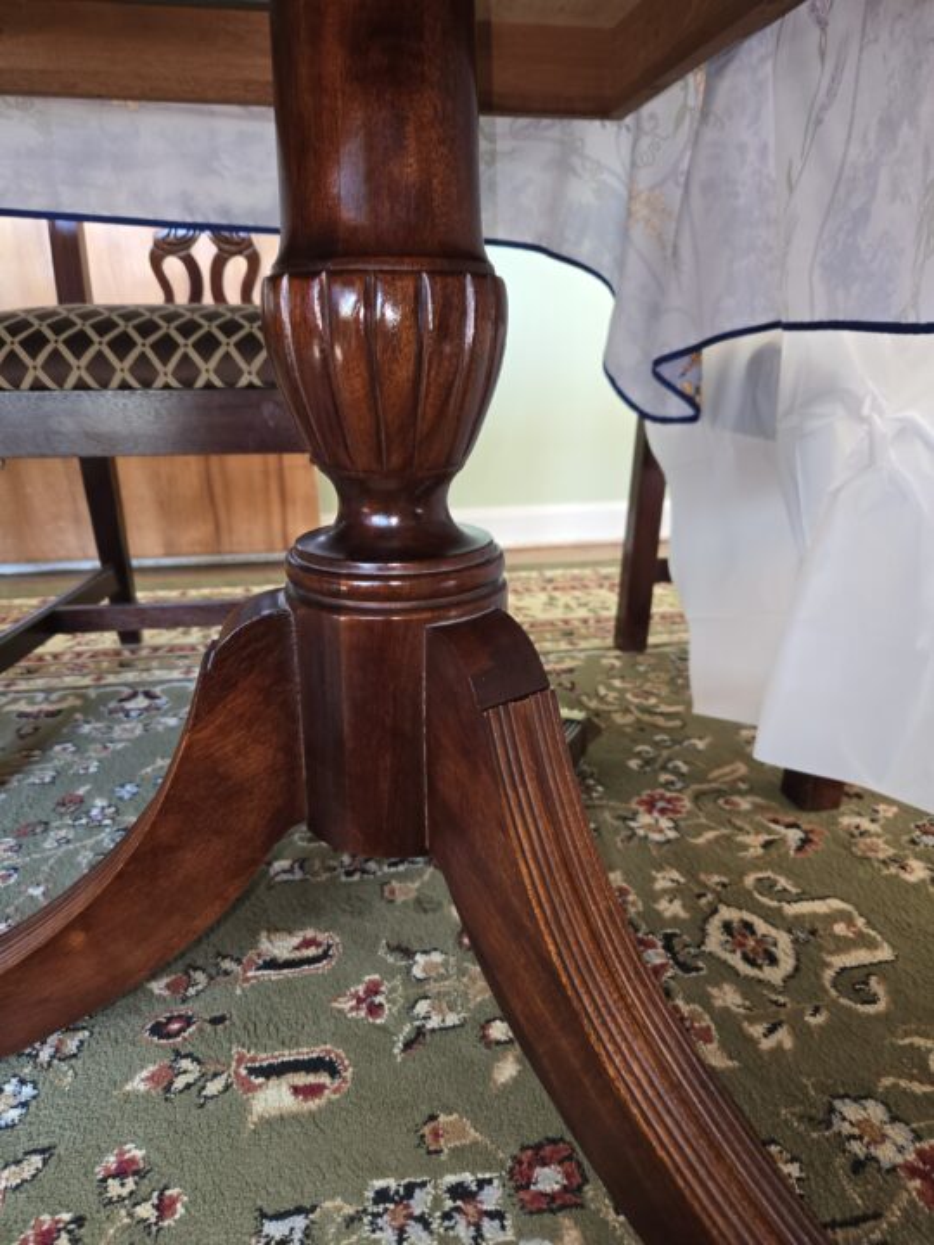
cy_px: 622
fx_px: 827
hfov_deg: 58.9
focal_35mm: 23
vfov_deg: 73.9
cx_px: 467
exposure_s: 1/20
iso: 160
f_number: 1.8
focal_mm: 5.4
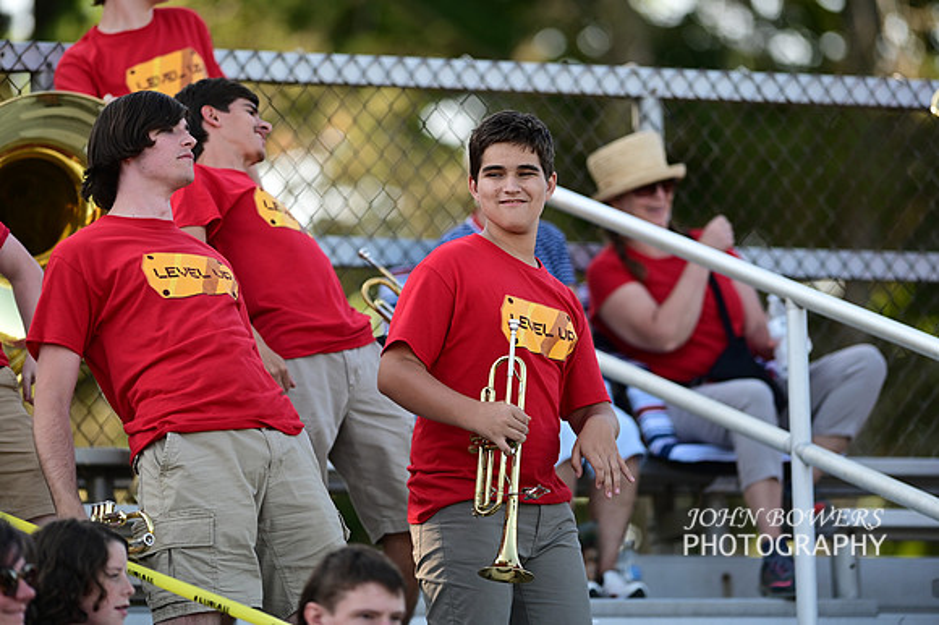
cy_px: 312
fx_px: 7820
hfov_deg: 6.9
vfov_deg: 4.6
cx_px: 470
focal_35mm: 300
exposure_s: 1/1600
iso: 560
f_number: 2.8
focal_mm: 300
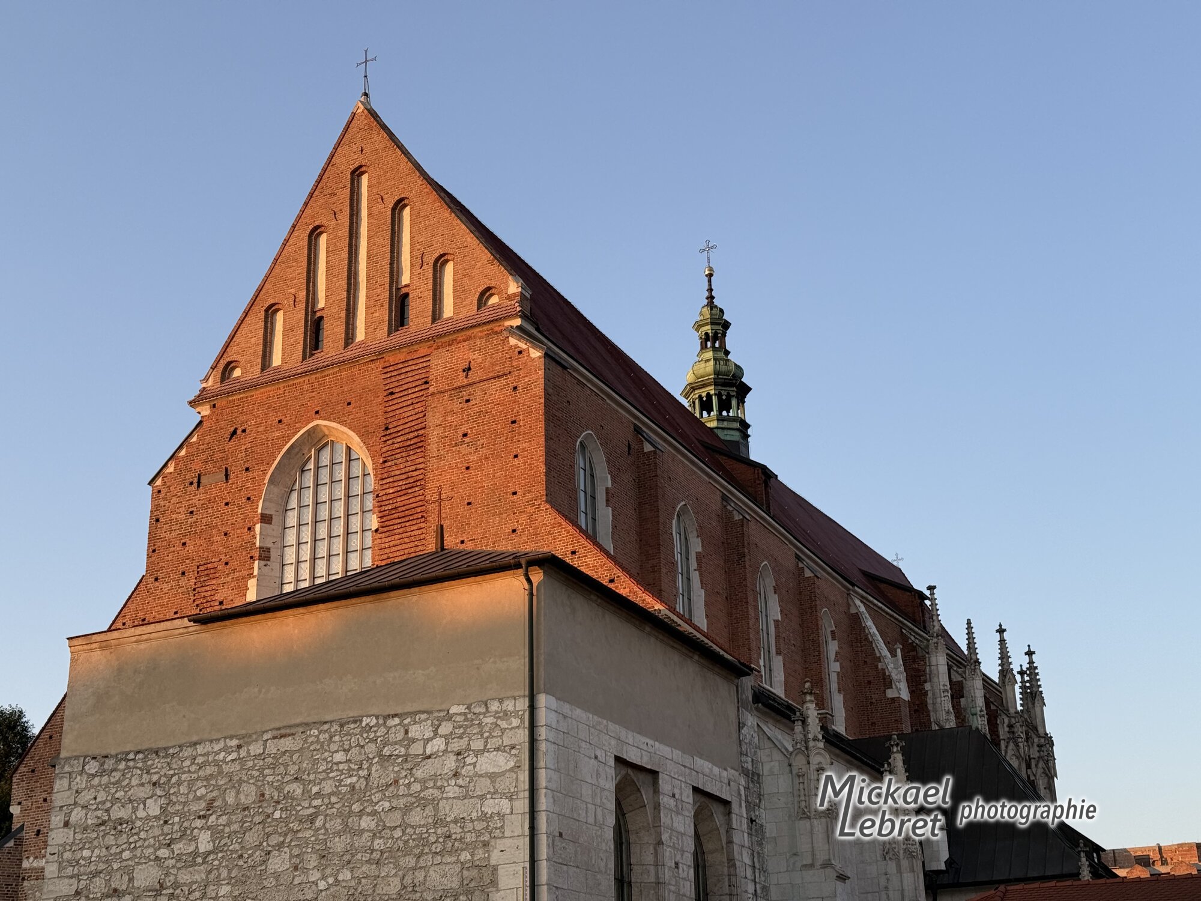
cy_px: 450
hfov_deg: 39.7
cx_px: 600
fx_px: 1665
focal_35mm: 48
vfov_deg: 30.3
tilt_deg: +23.4
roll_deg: -1.6
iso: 64
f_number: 1.78
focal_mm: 6.76
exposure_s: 1/587
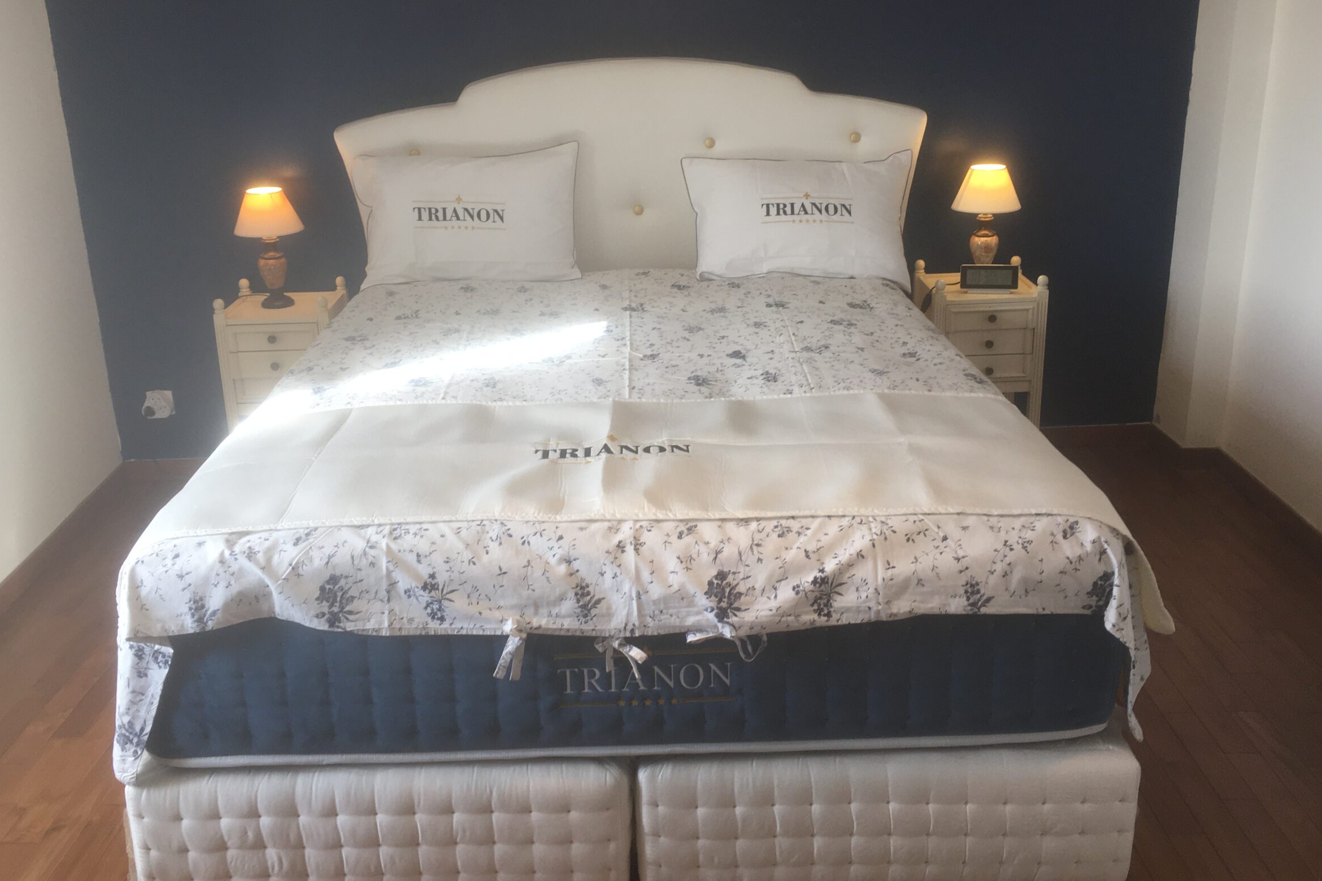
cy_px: 391
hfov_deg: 57.2
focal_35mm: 33
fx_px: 1212
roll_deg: +1.7
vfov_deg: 39.9
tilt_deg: -19.5
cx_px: 643
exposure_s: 1/50
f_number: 2.2
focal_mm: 4.15
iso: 32
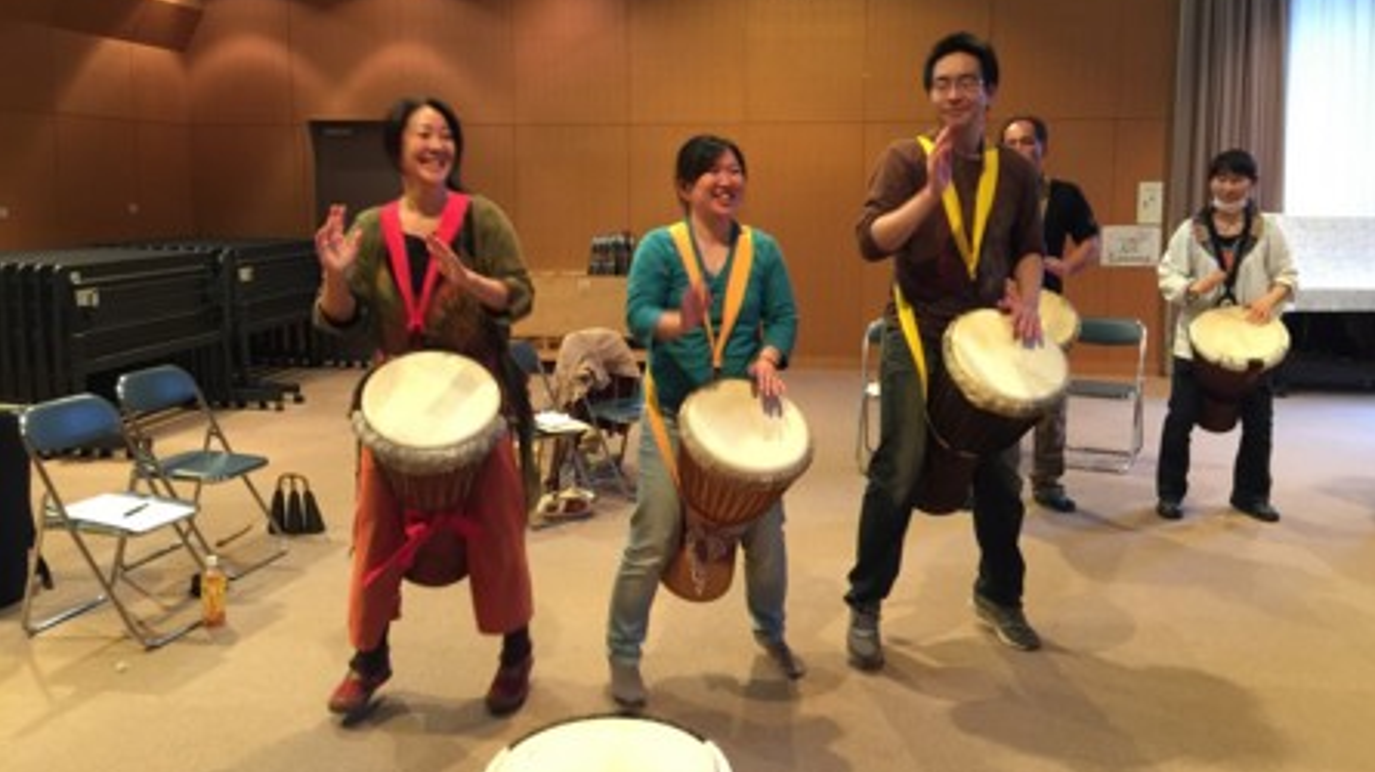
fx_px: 1166
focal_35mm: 32
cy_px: 327
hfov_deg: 61.0
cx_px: 692
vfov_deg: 36.6
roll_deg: -1.5
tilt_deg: -7.3
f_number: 2.2
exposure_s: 1/17
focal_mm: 4.15
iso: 125
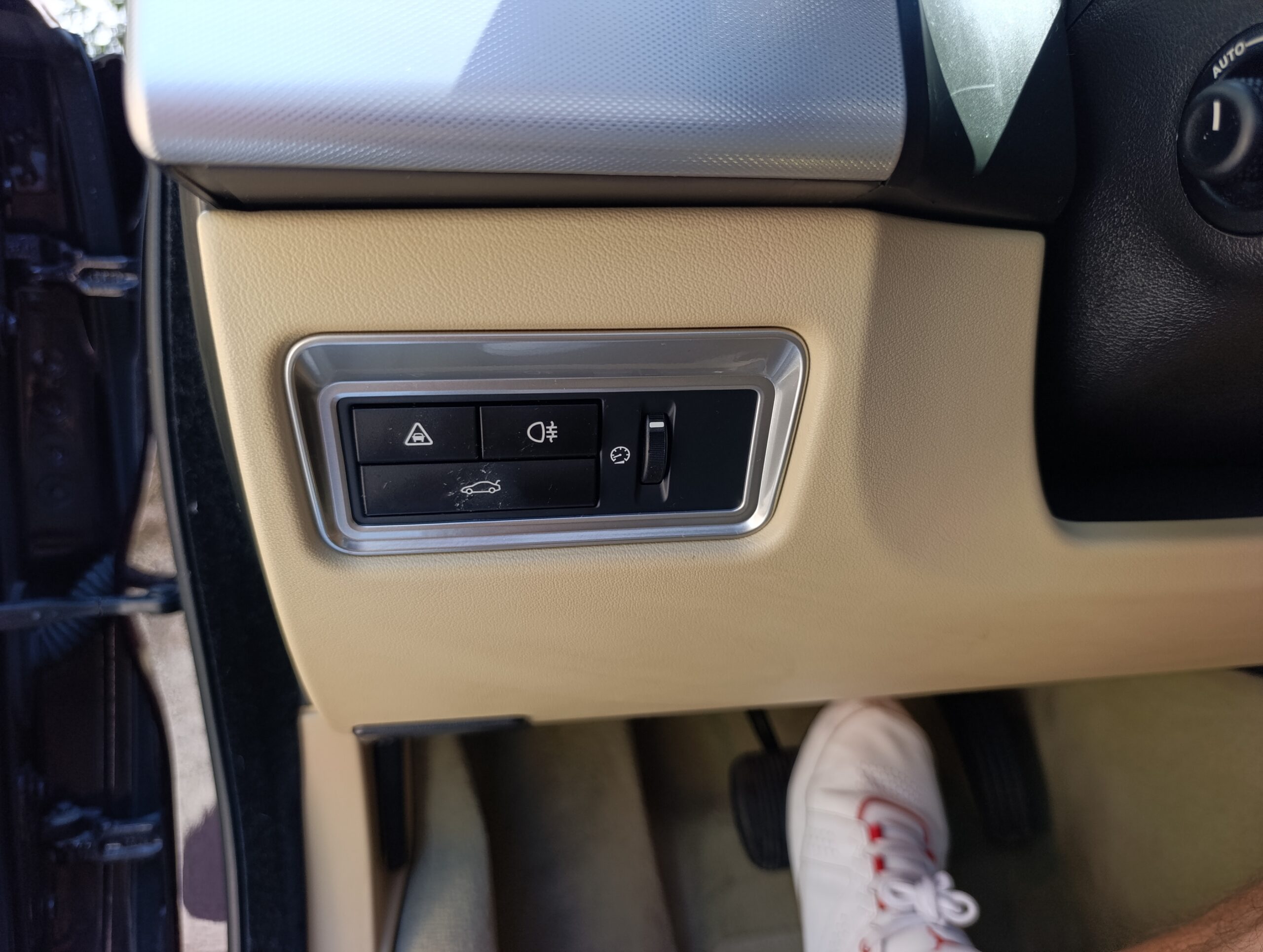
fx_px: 840
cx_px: 632
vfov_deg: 59.0
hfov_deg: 73.8
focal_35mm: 23
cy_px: 476
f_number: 1.6
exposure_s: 1/100
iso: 64
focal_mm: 6.14
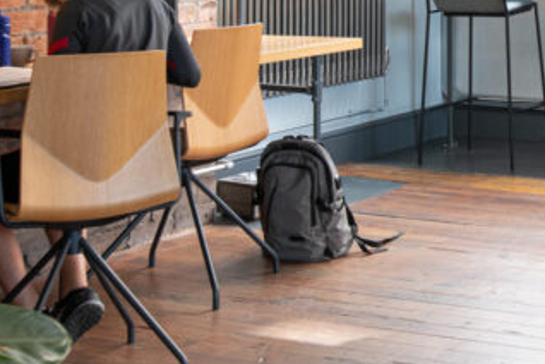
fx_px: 1483
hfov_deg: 19.7
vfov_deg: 13.6
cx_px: 639
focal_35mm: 98
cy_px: -61
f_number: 8
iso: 400
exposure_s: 1/15
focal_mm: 30
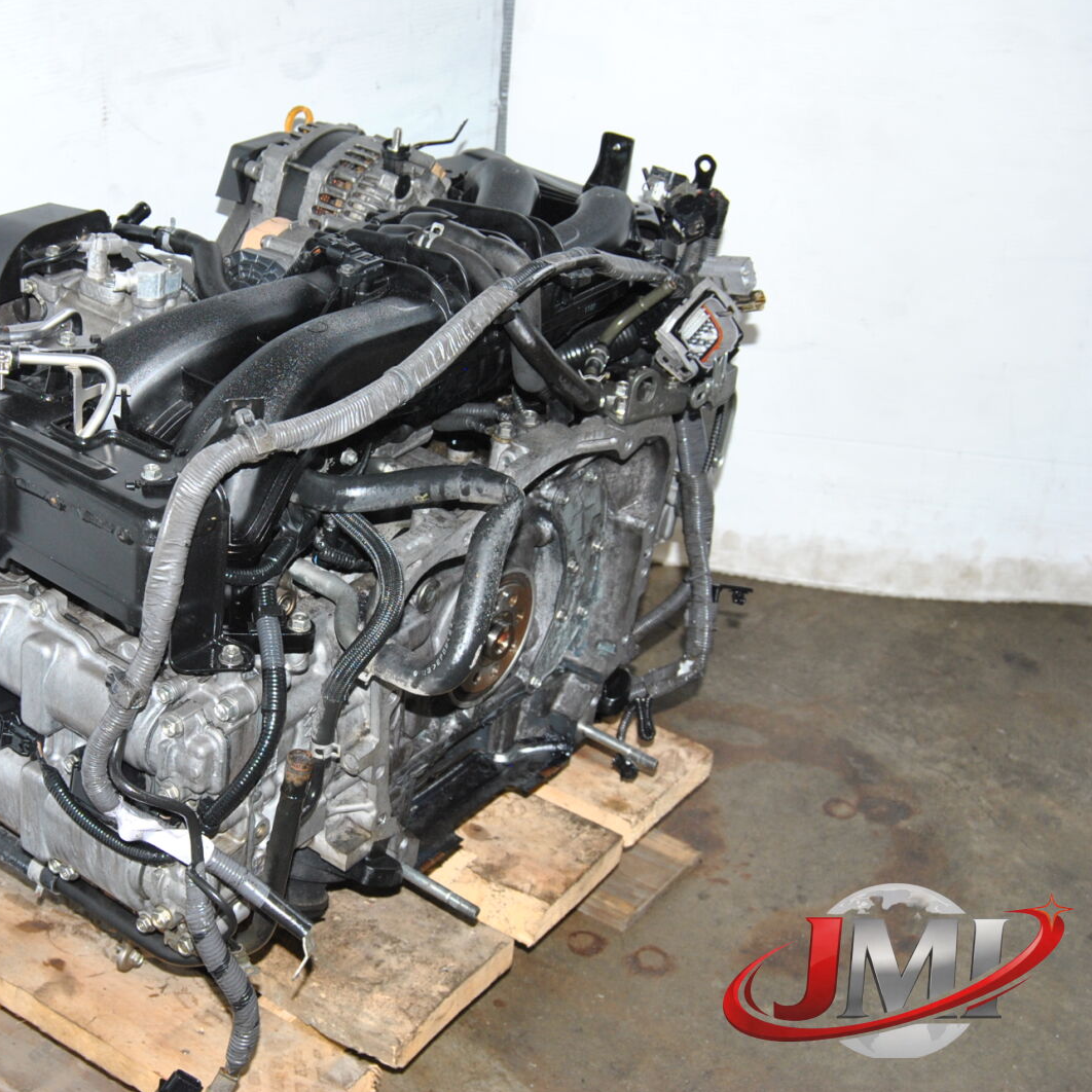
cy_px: 544
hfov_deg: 33.4
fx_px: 1785
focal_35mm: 50
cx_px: 287
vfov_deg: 34.0
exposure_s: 1/200
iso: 400
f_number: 7.1
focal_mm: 26
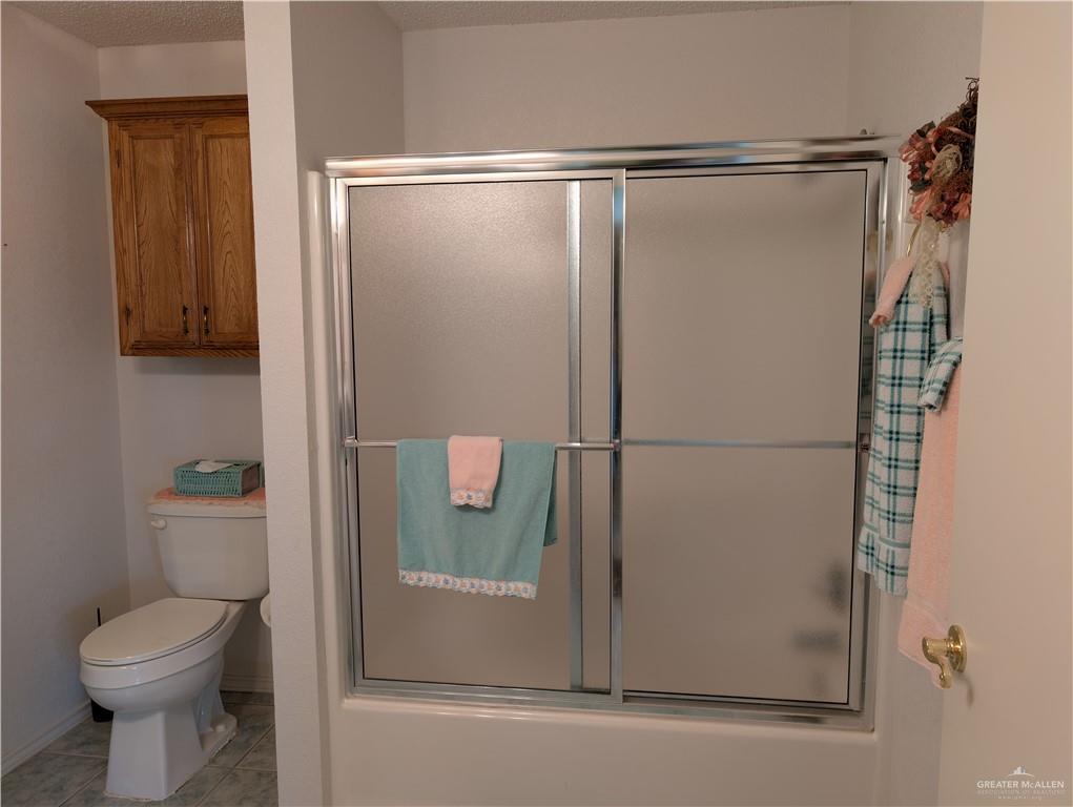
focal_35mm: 24
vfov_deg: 56.9
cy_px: 404
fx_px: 745
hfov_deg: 71.5
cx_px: 536
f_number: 1.68
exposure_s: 1/40
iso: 97
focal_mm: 6.9
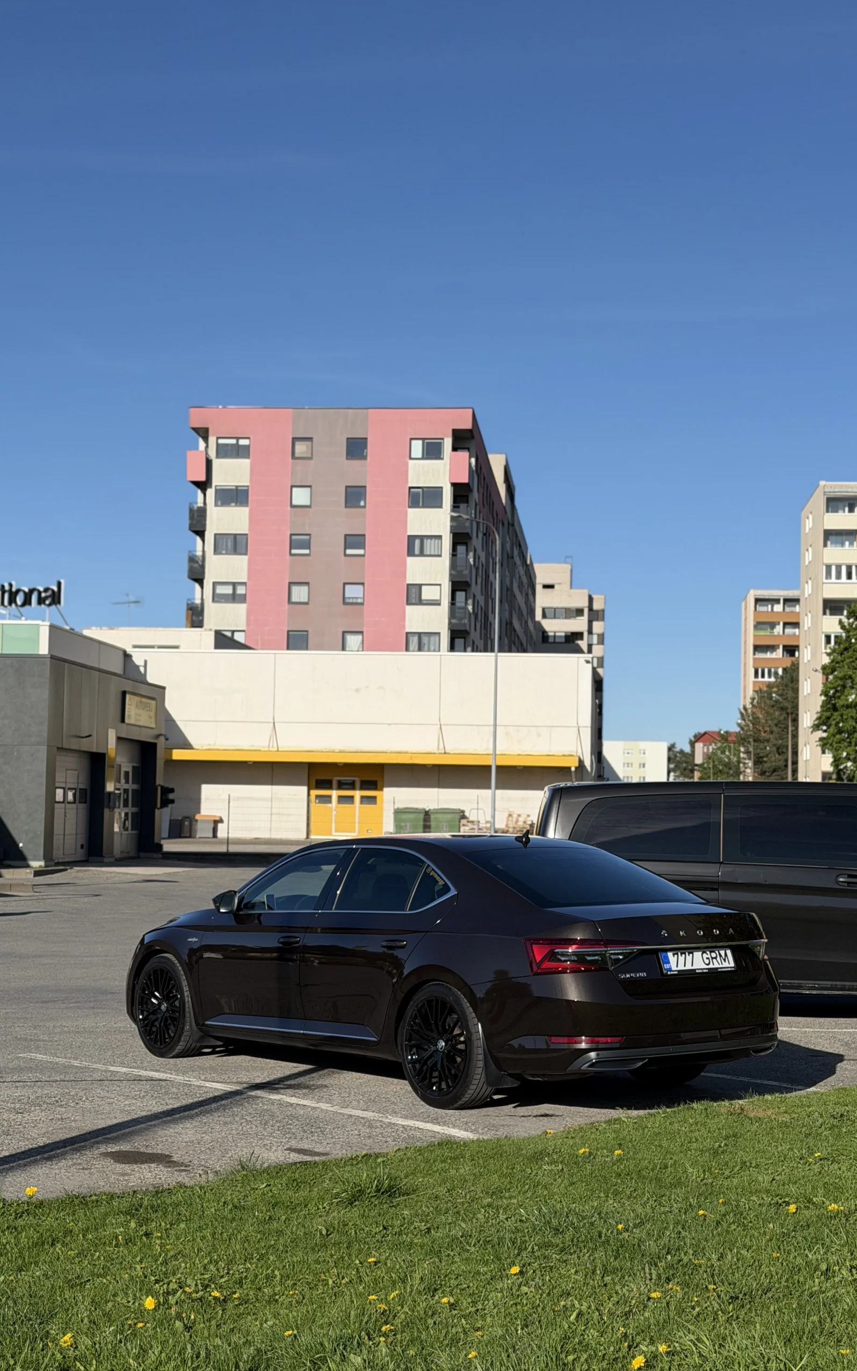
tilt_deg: +3.0
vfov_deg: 39.6
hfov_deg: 25.3
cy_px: 684
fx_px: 1906
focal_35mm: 51
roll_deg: -1.7
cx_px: 447
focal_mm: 6.76
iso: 64
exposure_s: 1/7874
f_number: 1.78
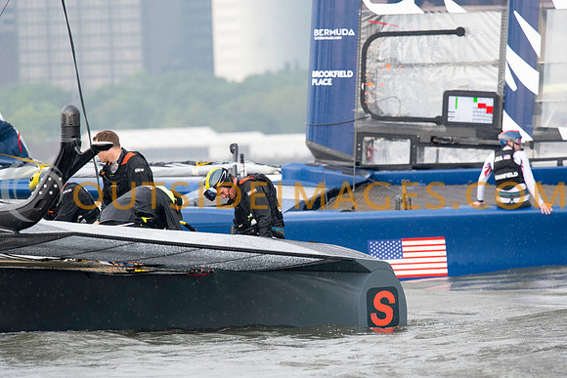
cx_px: 284
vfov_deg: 3.1
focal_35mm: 450
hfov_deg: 4.6
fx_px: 7089
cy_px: 189
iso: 640
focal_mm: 300
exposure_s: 1/640
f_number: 5
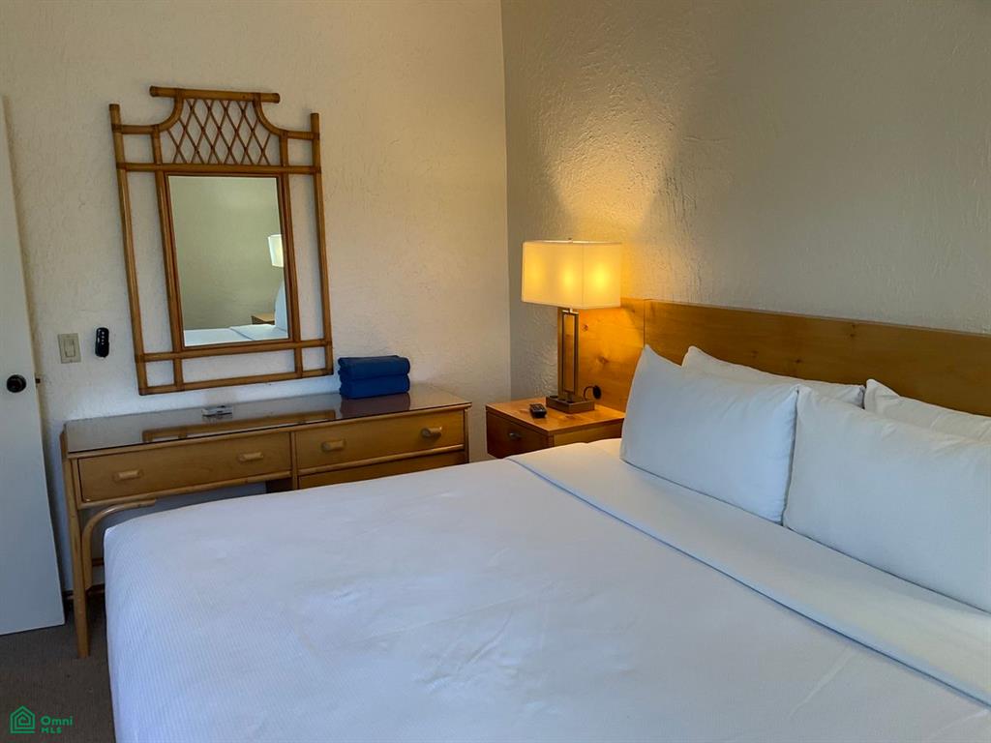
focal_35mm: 29
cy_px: 372
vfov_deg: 48.2
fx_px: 830
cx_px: 496
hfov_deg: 61.7
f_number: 1.8
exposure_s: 1/120
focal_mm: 3
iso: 64
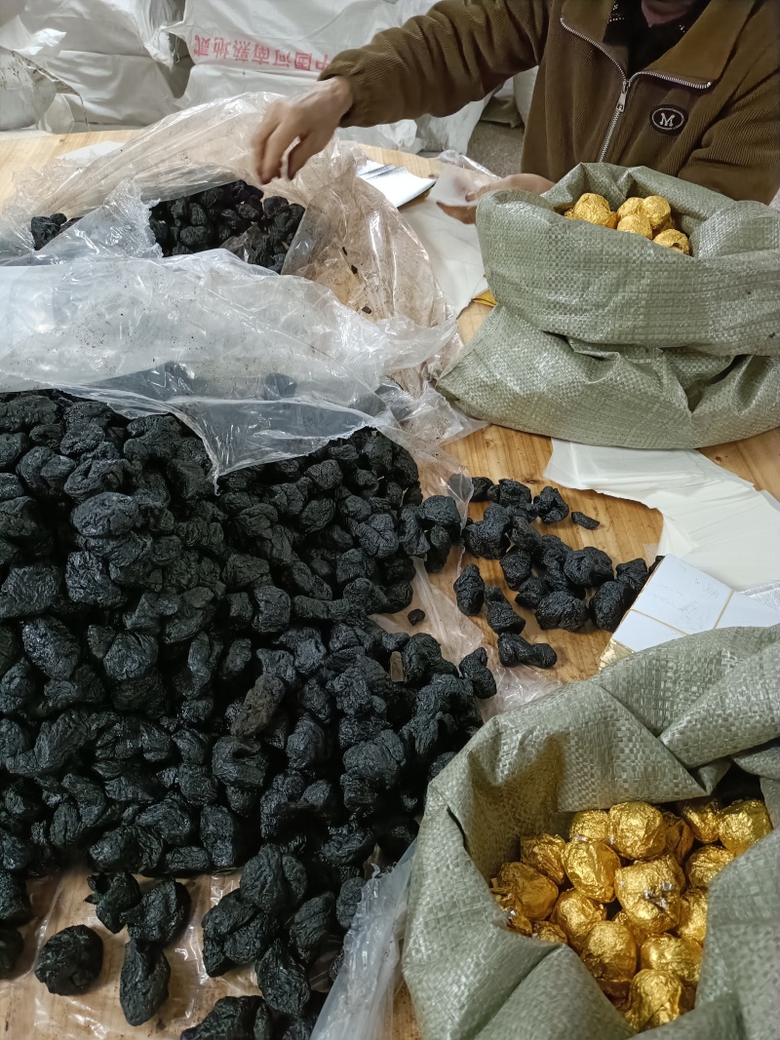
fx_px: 751
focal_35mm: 25
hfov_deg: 54.9
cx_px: 390
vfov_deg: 69.4
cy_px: 520
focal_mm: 4.7
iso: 5544
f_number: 1.7
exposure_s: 1/99.9
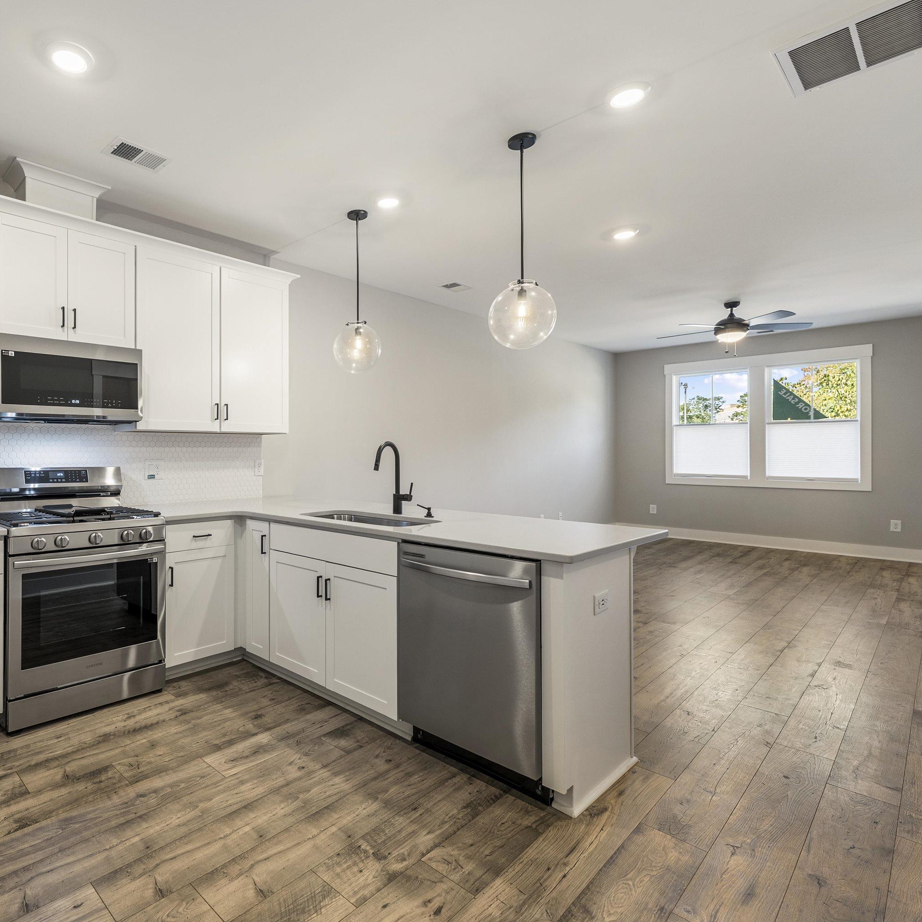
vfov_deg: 80.7
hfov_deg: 78.0
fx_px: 542
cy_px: 459
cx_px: 303
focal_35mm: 18
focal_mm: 14
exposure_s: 1/3
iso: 400
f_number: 6.3
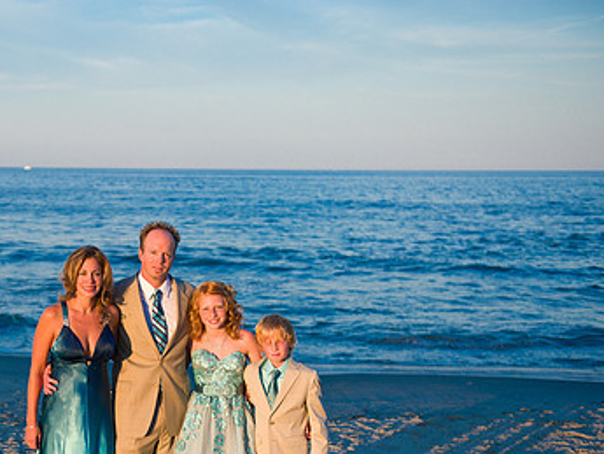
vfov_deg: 20.6
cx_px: 142
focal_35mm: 71
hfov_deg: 27.0
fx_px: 1239
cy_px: 333
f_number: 3.2
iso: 200
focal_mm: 44
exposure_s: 1/1000
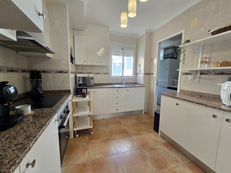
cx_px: 116
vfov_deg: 89.9
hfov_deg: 106.2
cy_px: 86
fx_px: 87
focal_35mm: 13
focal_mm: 2.2
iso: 50
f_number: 2.2
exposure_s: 1/50
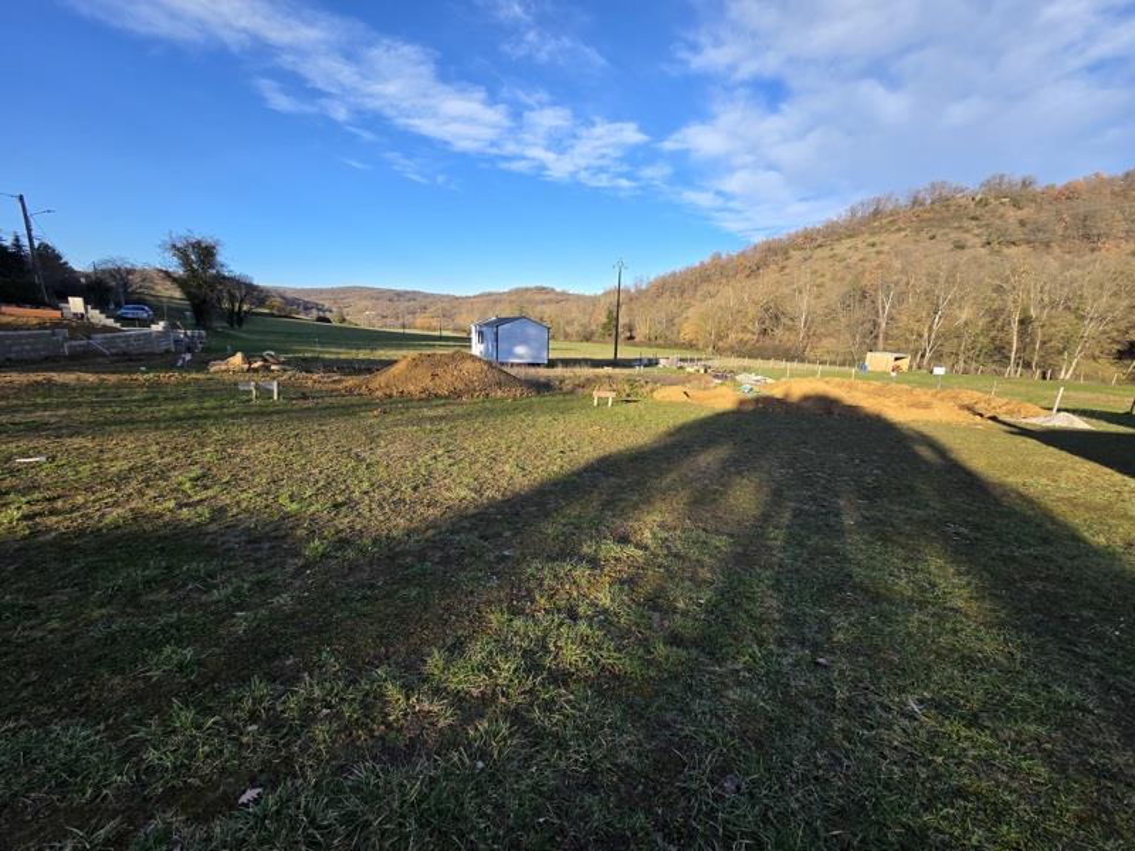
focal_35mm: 13
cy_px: 426
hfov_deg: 106.2
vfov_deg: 89.9
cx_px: 568
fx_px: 426
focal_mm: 2.2
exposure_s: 1/997
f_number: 2.2
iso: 50
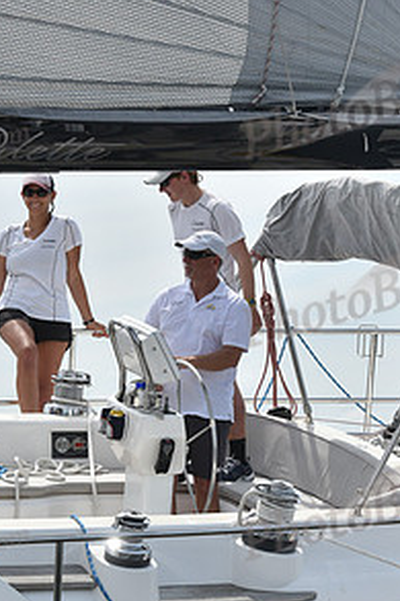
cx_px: 136
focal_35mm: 194
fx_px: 3237
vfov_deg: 10.6
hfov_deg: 7.1
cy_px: 431
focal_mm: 98
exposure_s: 1/1600
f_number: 8
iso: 320
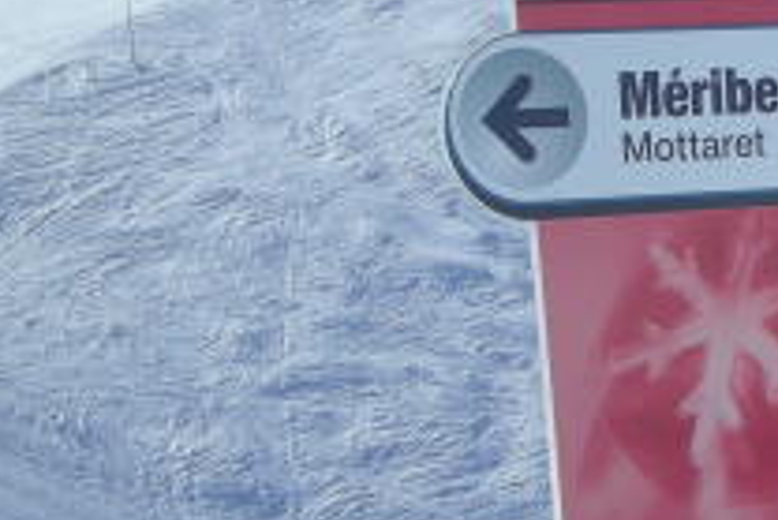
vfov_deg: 6.2
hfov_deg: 9.1
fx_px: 4801
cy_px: 333
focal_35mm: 222
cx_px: 1107
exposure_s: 1/327
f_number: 6.5
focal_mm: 12.3
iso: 50
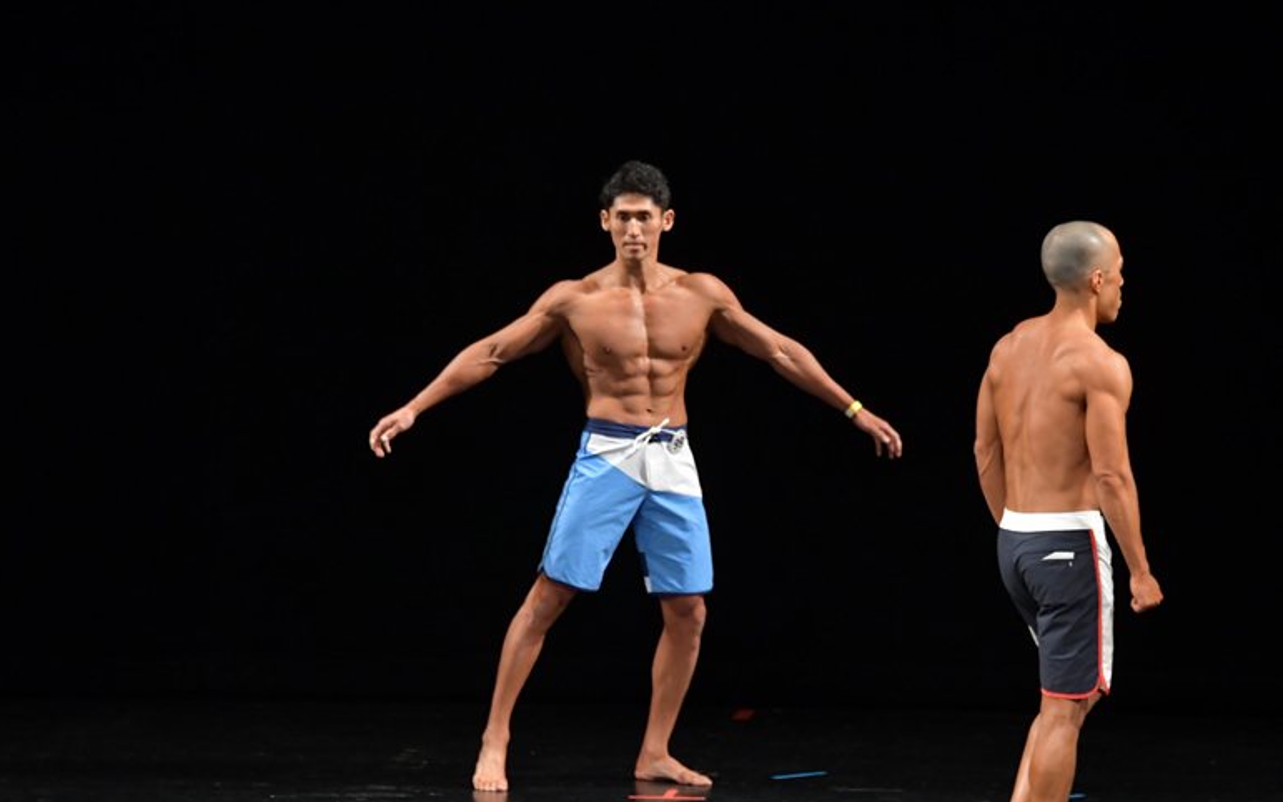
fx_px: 9127
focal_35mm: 261
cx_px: 642
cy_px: 426
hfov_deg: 8.0
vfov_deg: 5.0
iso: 3200
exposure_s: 1/400
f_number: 5.6
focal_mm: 170
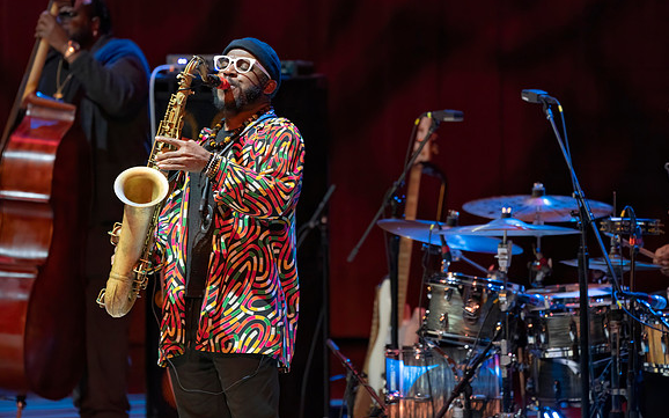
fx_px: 5651
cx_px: 334
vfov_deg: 4.2
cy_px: 222
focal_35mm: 310
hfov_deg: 6.8
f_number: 5.6
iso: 5000
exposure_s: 1/320
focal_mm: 303
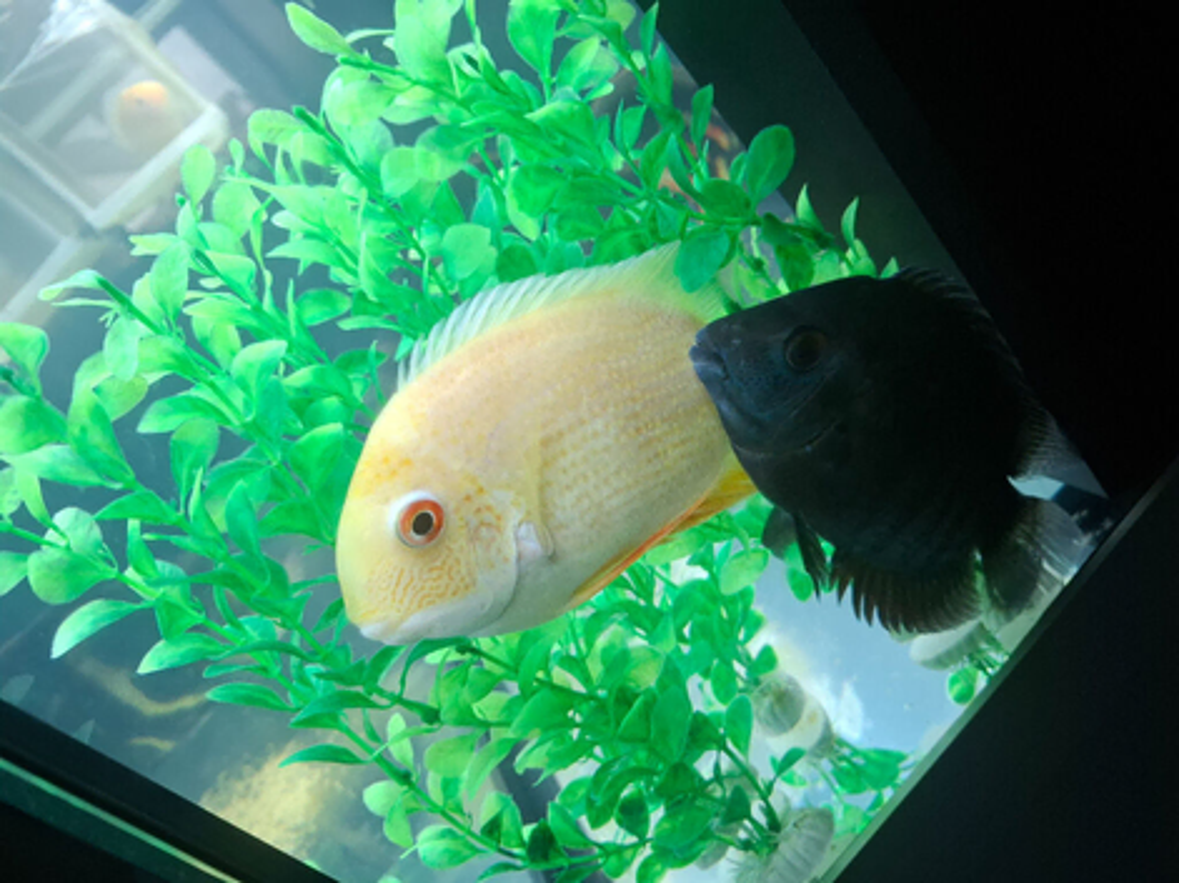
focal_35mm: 23
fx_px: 783
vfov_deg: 58.9
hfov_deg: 73.9
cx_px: 590
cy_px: 442
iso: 125
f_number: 1.8
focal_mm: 5.54
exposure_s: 1/120
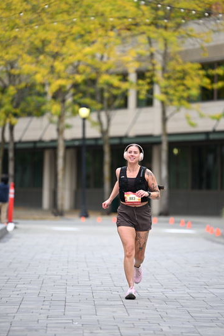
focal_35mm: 206
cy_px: 169
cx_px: 113
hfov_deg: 6.7
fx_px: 1923
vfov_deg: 10.0
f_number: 2.8
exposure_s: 1/2000
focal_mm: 200
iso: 640
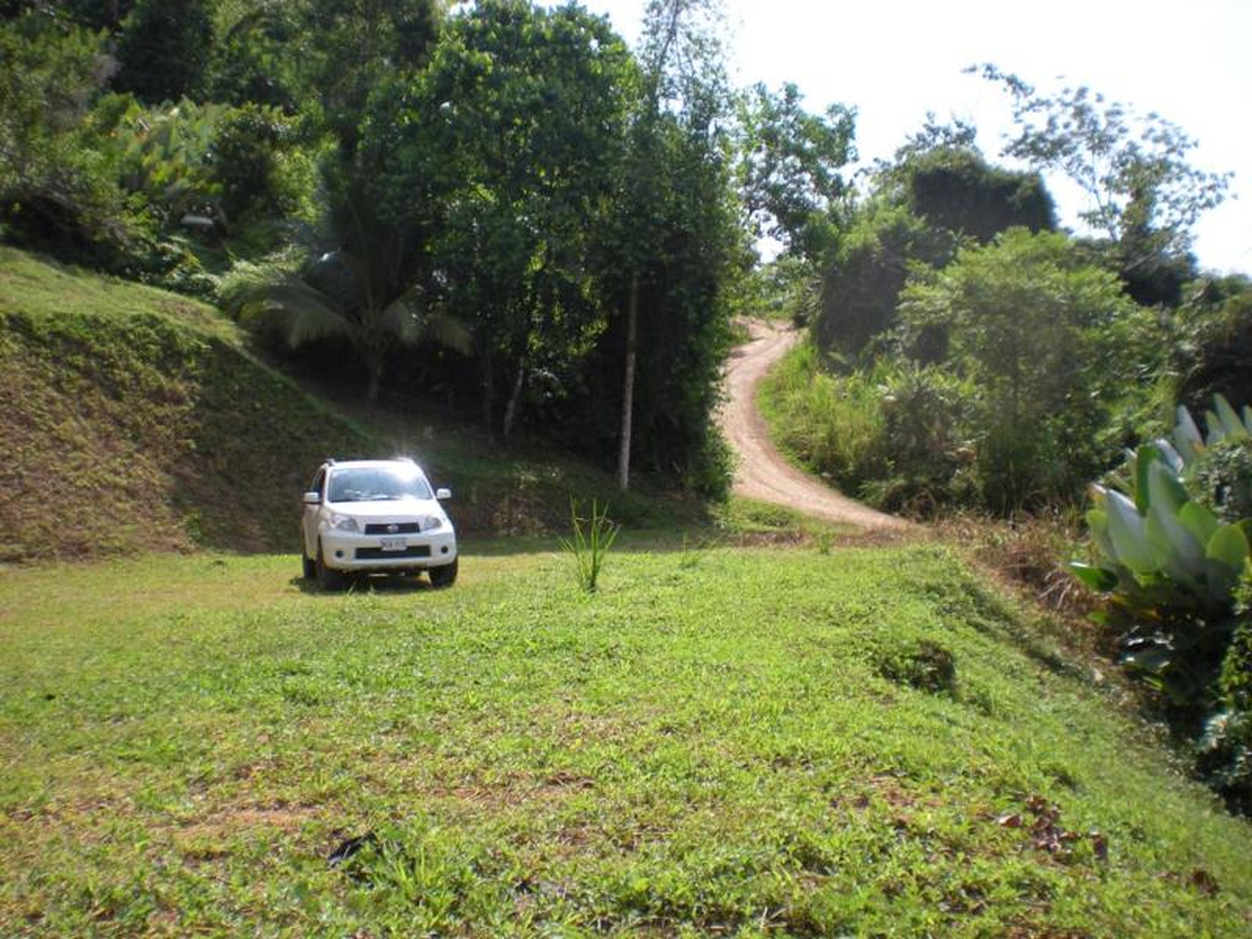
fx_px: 1374
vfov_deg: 37.7
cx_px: 626
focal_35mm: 38
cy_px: 470
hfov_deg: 49.0
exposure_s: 1/290
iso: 64
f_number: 4.6
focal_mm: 6.3
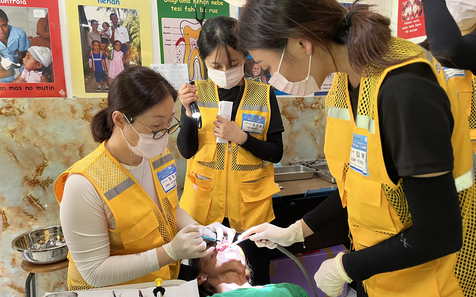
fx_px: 363
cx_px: 238
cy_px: 164
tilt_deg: -11.3
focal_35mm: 28
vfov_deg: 44.5
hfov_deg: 66.5
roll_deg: +0.0
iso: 200
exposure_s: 1/50
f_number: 1.6
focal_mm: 5.1
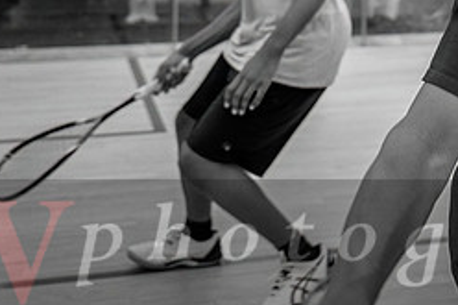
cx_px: 404
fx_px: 1081
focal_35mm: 85
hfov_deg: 23.4
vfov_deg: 15.3
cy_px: -87
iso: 1600
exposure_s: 1/320
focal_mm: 30
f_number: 2.8
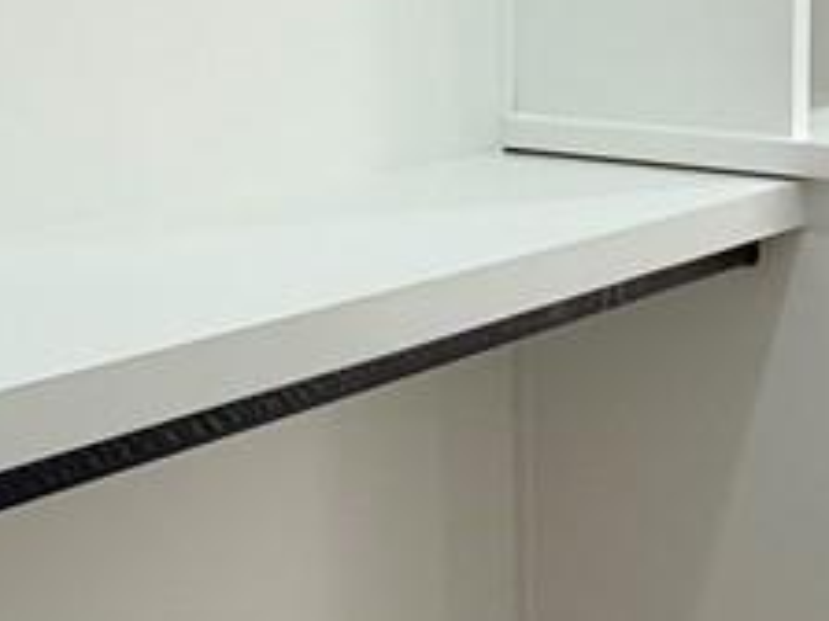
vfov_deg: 22.7
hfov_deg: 30.3
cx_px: 400
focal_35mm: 64
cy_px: 137
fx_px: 1533
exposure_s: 1/120
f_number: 2.2
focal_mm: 2.22
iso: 160
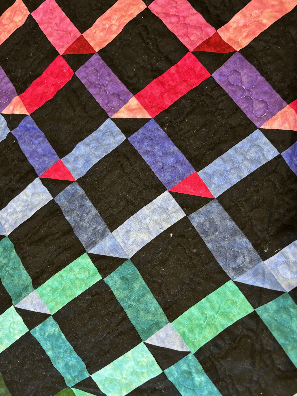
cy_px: 198
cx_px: 148
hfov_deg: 53.1
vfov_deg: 67.3
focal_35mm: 26
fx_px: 297
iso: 320
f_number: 1.6
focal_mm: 5.96
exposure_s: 1/60
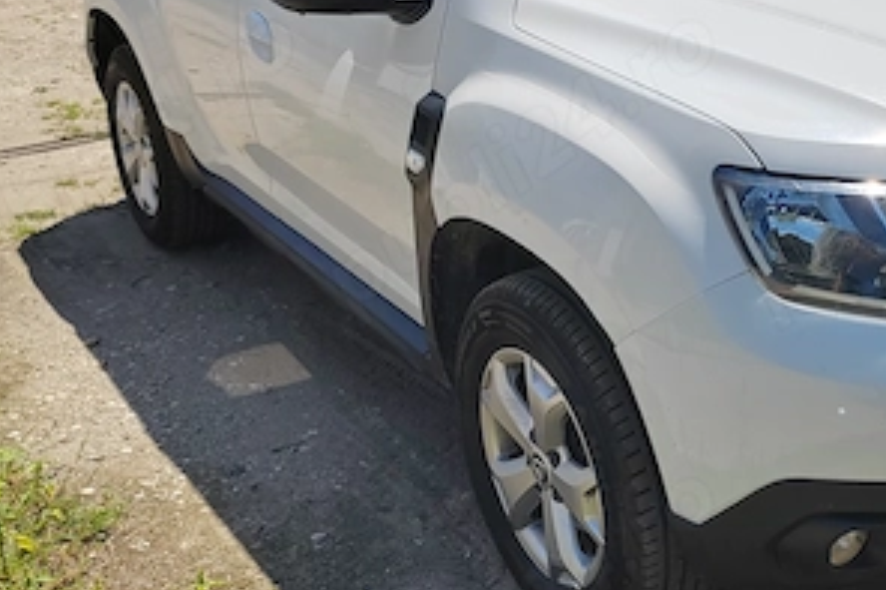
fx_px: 1402
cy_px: 195
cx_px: 730
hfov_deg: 33.9
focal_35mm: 57
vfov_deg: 23.6
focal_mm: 5.52
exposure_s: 1/2700
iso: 100
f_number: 1.9
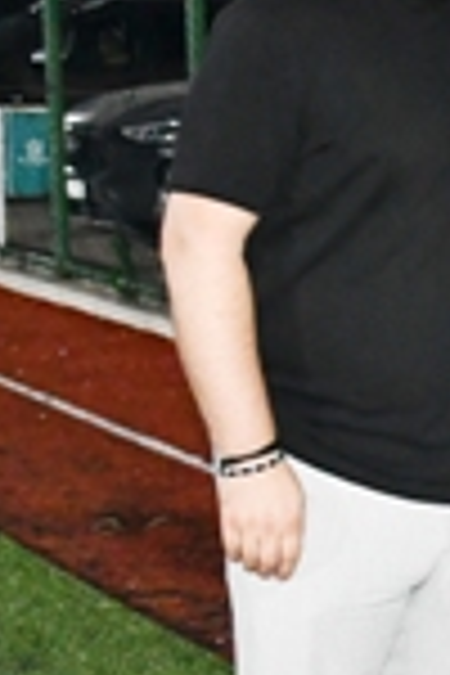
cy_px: 479
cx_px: 886
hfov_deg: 8.9
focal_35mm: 145
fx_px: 2719
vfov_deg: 14.1
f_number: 3.8
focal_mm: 23
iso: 4000
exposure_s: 1/60
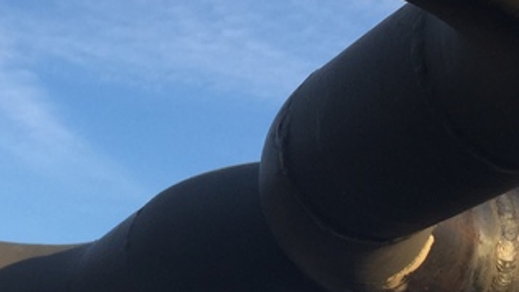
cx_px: 240
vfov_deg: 12.1
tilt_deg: +23.4
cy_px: 59
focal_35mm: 100
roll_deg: -8.2
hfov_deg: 21.3
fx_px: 1377
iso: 32
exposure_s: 1/638
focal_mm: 4.15
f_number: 2.2
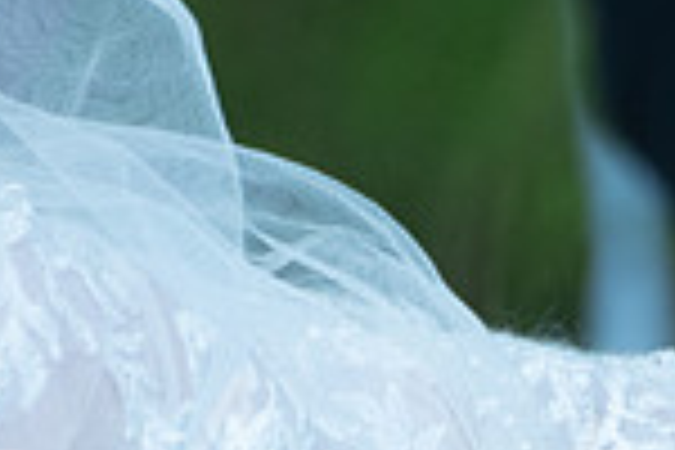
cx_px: 950
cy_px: 601
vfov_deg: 0.6
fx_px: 43534
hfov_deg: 0.9
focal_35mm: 2322
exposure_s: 1/480
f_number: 5.6
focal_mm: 400
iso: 800
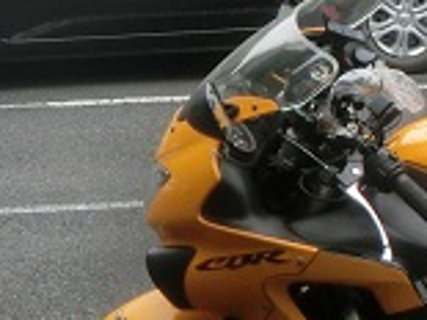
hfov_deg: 12.6
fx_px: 1910
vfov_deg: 9.4
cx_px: 17
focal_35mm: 155
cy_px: -69
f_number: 3
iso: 80
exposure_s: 1/400
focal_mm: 4.24
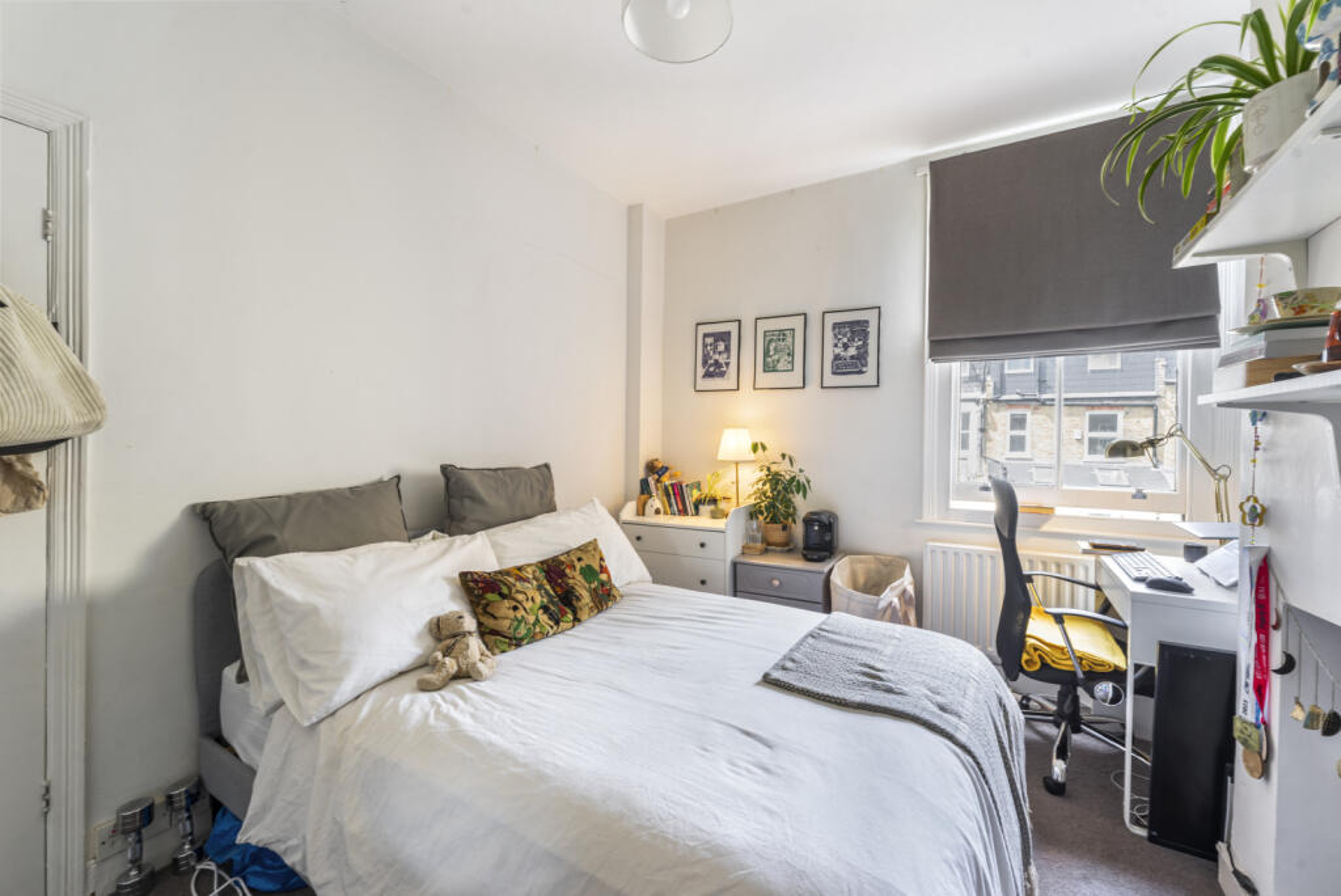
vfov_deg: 81.3
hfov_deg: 104.2
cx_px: 670
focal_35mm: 14
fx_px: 522
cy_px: 448
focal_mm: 14
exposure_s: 2.5
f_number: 11
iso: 50
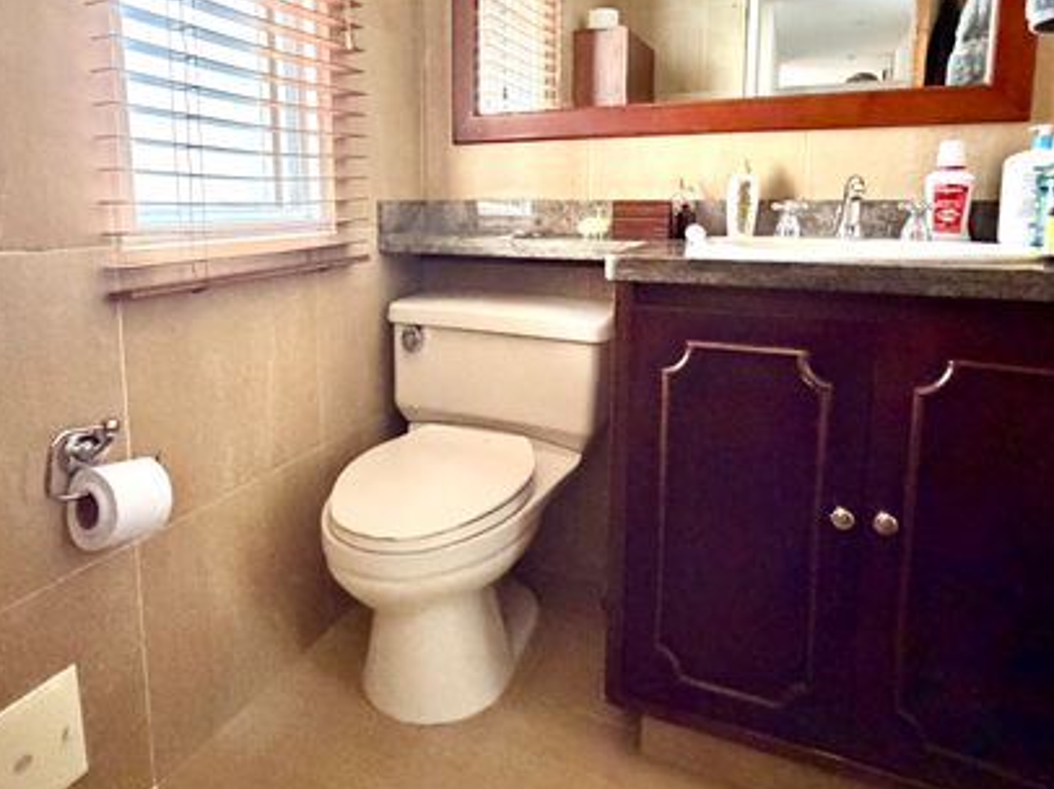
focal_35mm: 23
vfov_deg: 57.9
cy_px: 283
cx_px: 476
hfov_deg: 73.8
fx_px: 700
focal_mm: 2.22
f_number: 2.2
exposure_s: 1/60
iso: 1250
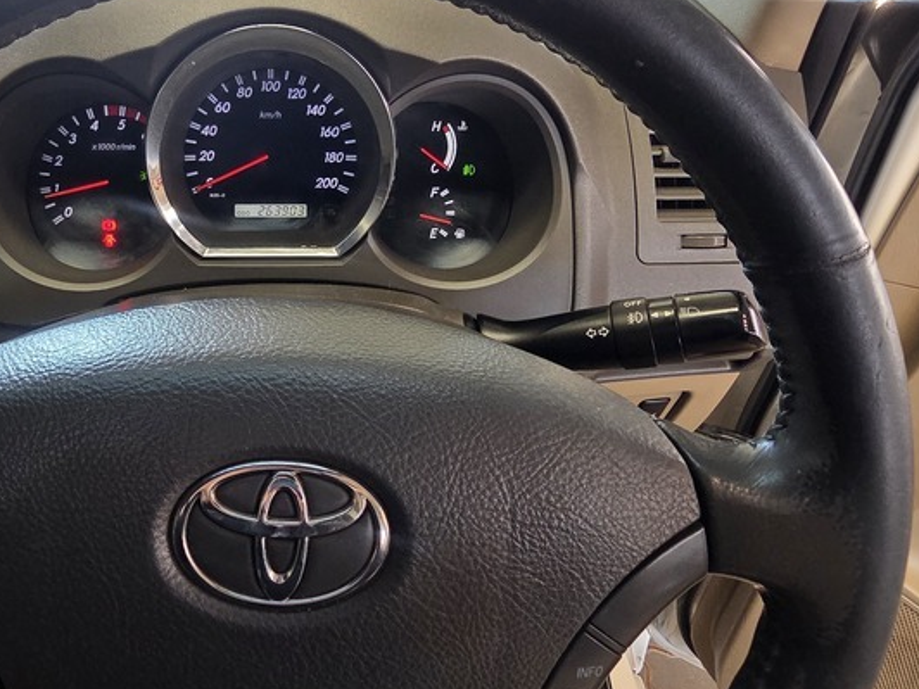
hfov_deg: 67.1
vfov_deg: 54.2
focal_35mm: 25
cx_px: 292
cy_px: 254
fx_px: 664
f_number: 2.2
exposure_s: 1/100
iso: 160
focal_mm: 2.2
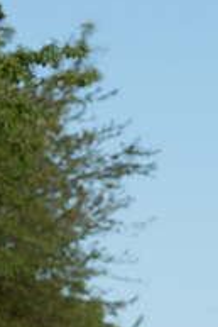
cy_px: 365
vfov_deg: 3.3
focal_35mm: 622
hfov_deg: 2.2
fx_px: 5639
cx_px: 308
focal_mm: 149
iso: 125
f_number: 5
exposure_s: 1/1000
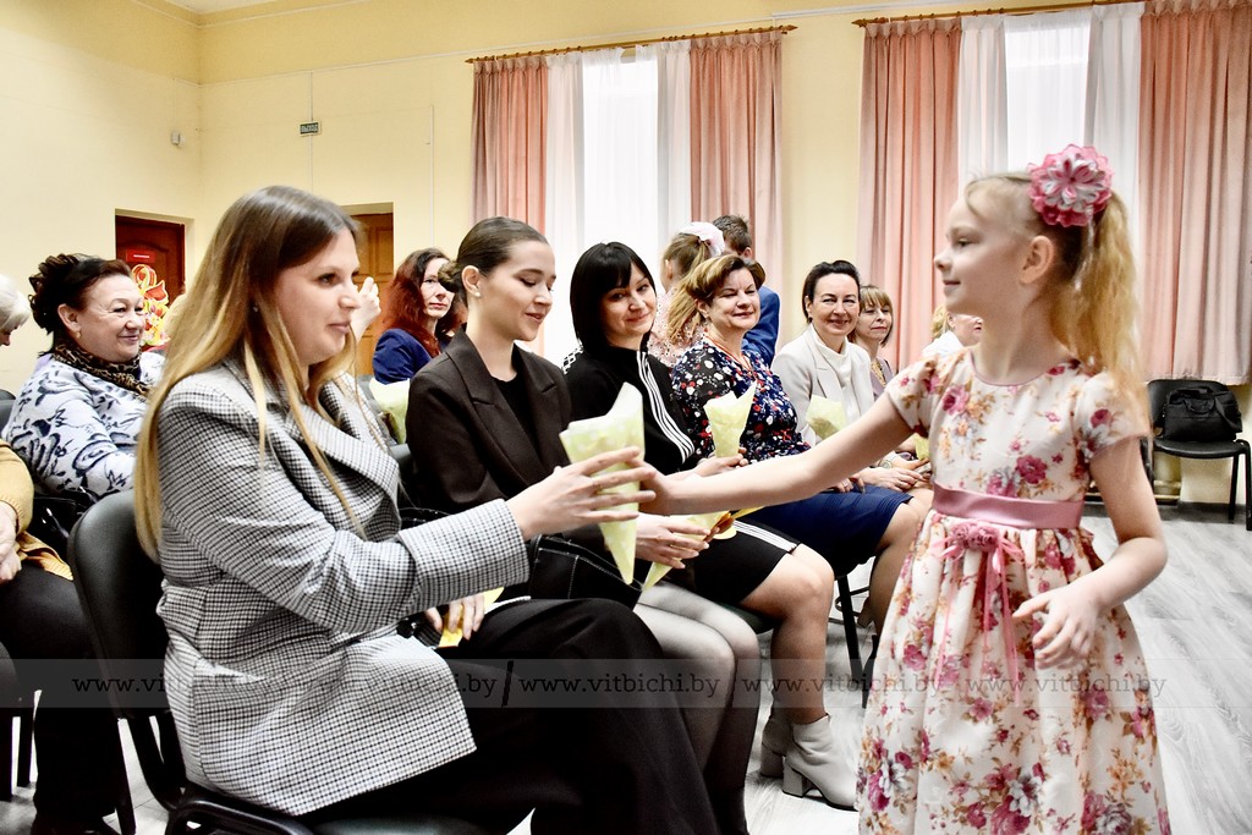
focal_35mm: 27
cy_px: 418
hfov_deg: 67.4
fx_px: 939
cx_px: 626
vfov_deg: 47.9
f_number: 4.5
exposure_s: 1/125
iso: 4000
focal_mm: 18
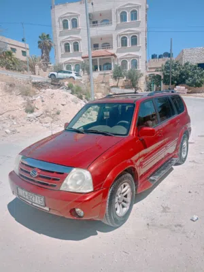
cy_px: 136
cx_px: 102
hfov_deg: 49.7
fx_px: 220
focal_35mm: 28
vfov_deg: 63.4
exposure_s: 1/1139
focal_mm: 4.7
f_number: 1.79
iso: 100
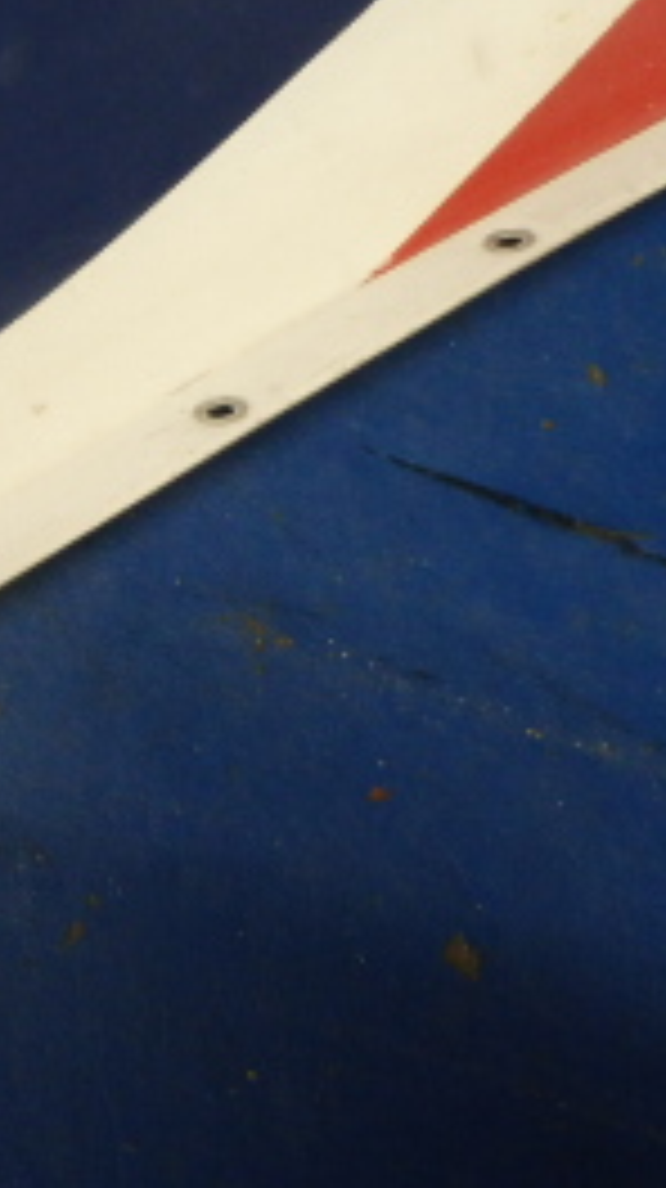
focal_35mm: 74
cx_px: -220
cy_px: 513
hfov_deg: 15.4
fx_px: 2329
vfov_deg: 28.6
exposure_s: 1/30
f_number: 3.9
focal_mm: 5
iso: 320
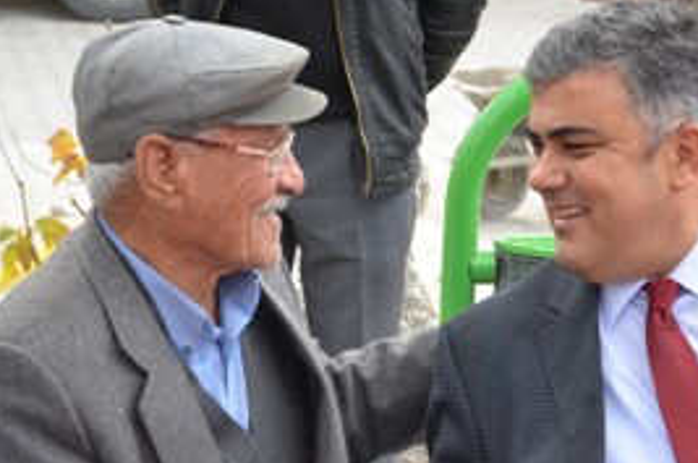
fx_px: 2826
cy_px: 315
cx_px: 471
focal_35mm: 146
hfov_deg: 14.1
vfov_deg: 9.4
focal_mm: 58
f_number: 5.6
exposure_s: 1/125
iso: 200
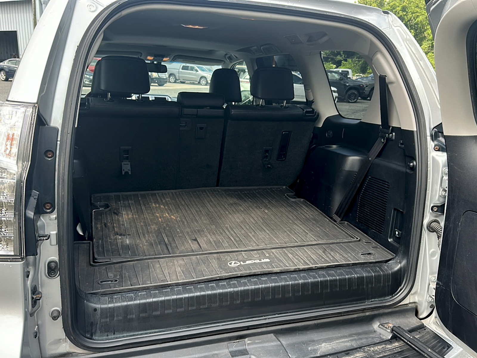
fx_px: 344
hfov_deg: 69.4
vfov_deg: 54.9
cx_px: 238
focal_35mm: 25
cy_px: 179
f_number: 1.78
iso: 100
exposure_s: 1/496
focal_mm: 6.86
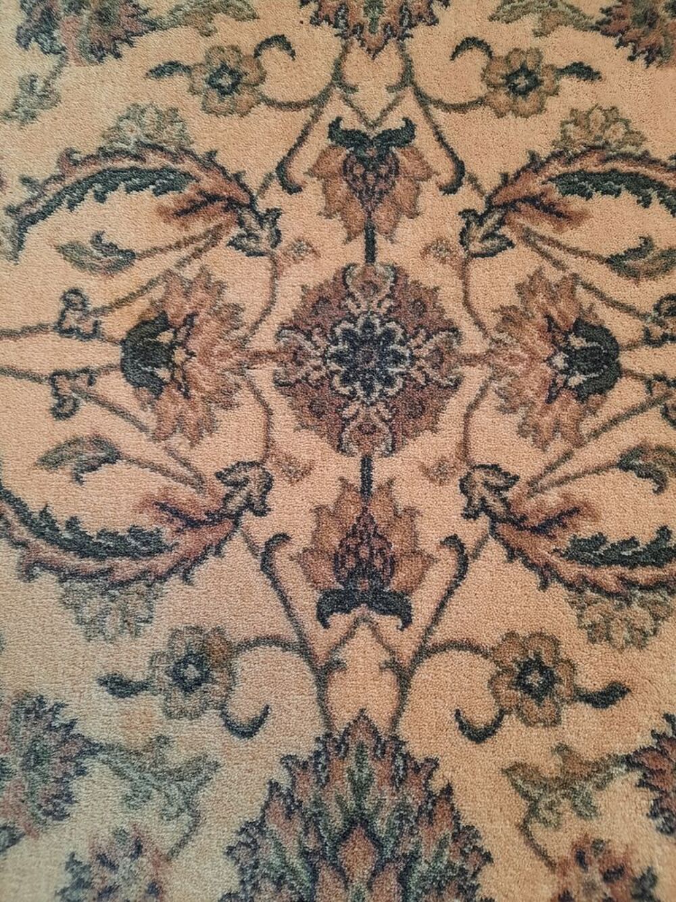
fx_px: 651
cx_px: 338
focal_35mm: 25
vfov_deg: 69.4
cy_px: 451
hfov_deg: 54.9
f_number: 2
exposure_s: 1/50
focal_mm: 4.6
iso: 320
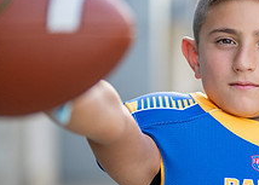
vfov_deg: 8.6
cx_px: 272
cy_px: 154
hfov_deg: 11.9
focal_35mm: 166
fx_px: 1221
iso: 200
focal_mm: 50
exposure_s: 1/2500
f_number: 1.2
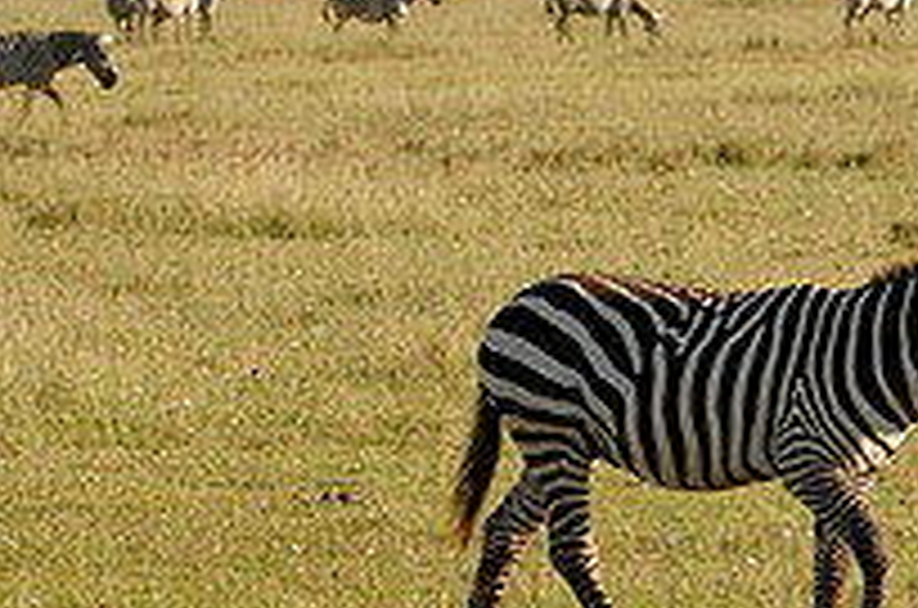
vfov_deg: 2.6
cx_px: 1228
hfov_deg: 3.9
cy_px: 43
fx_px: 13571
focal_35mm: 533
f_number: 6.3
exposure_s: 1/350
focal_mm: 125
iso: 200
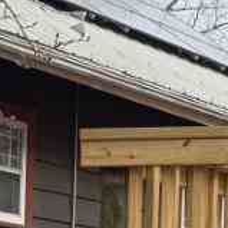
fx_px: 1274
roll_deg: +0.2
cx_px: 893
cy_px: 343
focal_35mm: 171
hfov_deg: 7.5
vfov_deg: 9.9
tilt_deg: +0.9
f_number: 1.78
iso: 100
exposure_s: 1/1437
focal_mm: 6.76
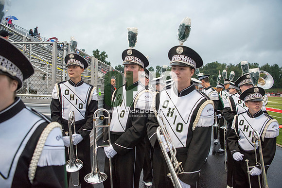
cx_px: 141
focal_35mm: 24
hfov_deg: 73.7
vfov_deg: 53.2
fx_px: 188
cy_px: 94
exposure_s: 1/800
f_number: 3.2
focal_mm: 24
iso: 2000
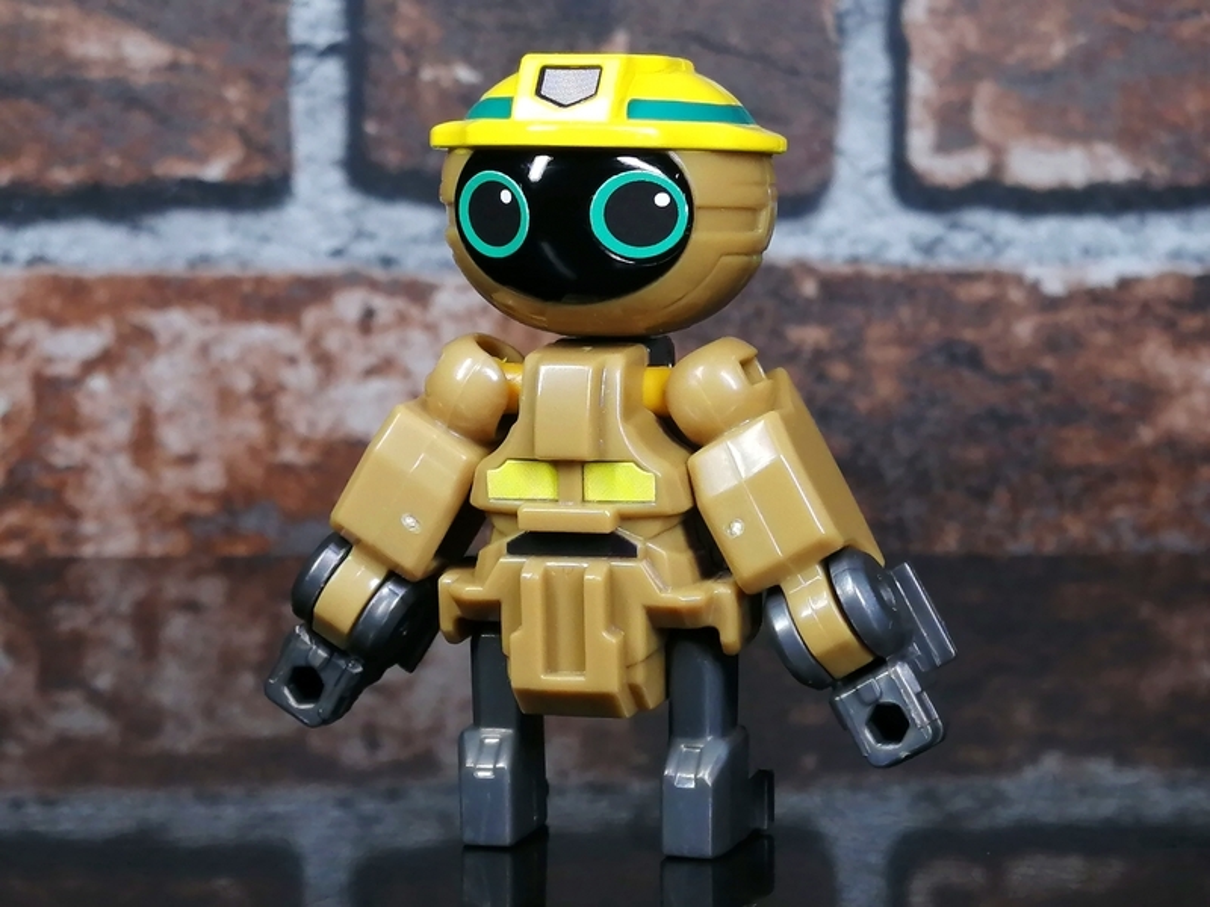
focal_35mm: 87
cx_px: 605
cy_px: 454
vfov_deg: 17.0
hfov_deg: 22.5
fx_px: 3041
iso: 50
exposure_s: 1/100
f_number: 1.8
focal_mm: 3.62
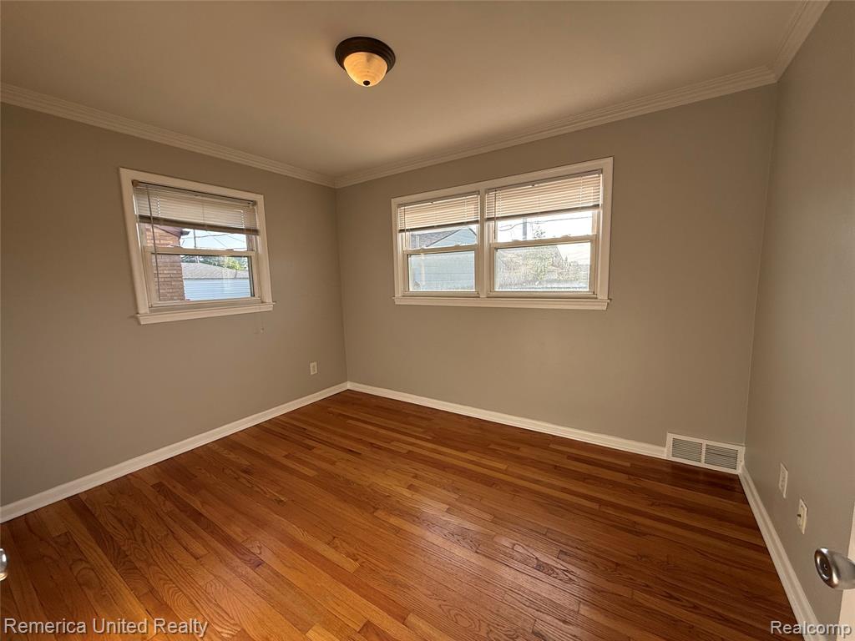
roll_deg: +0.7
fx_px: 346
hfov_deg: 102.1
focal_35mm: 14
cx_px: 428
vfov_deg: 85.7
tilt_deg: -7.2
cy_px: 320
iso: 64
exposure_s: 1/368
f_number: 2.2
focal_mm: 2.22
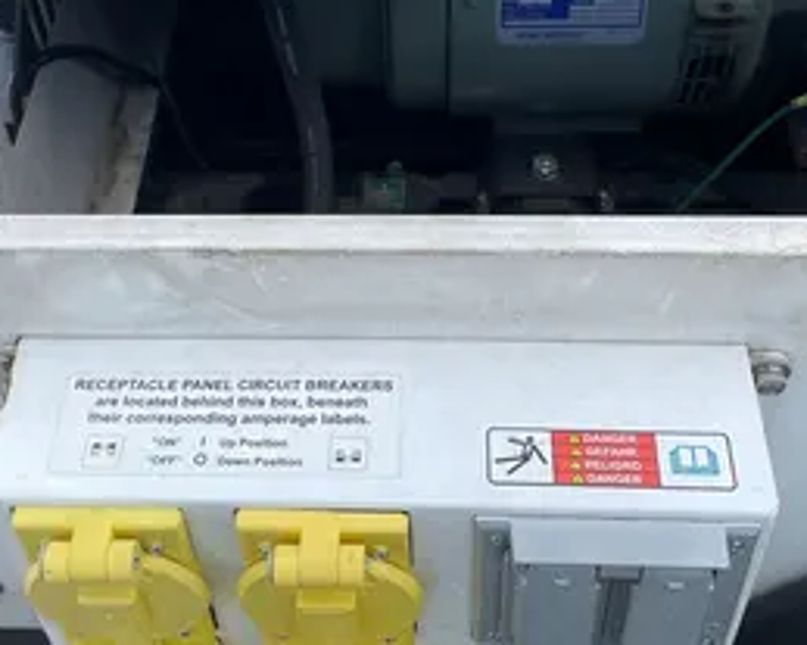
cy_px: 117
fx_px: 1289
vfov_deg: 27.5
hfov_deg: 34.6
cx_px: 324
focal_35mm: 54
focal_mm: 4.2
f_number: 1.6
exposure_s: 1/1855
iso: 50
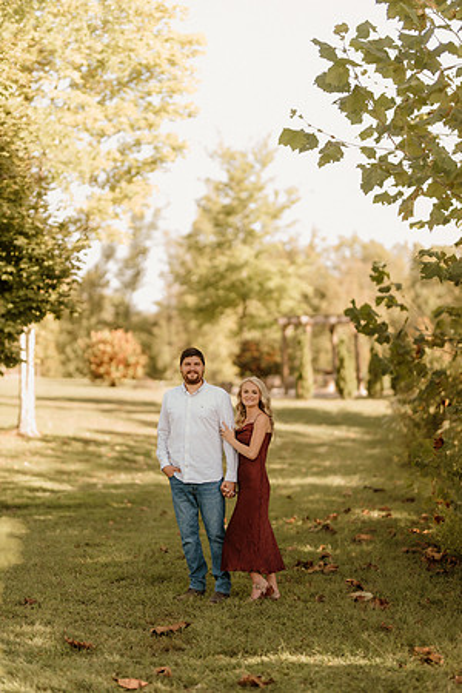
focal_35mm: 85
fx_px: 1636
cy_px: 346
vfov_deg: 23.9
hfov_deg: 16.1
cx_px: 231
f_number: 1.4
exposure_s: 1/1000
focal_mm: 85
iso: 200
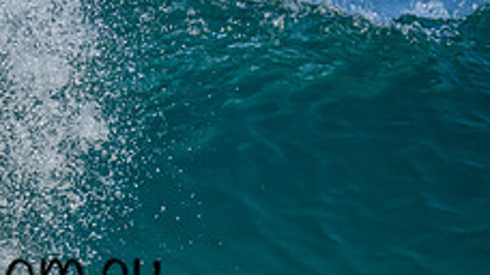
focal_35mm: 2693
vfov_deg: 0.5
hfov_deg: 0.8
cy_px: 157
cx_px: -230
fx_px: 34973
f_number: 6.3
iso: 280
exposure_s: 1/2000
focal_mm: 800
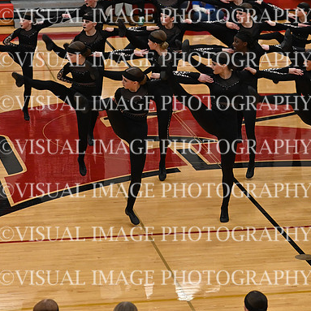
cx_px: 156
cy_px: 81
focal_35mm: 135
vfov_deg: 12.9
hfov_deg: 12.9
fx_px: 1372
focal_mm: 70
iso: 3200
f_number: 4
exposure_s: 1/400
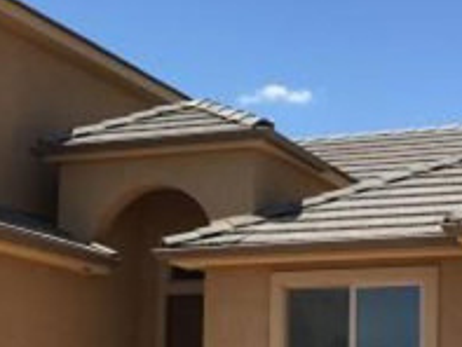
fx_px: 1255
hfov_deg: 20.8
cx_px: 199
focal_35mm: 94
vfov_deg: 15.4
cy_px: 354
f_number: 2.2
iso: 32
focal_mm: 4.15
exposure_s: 1/1522
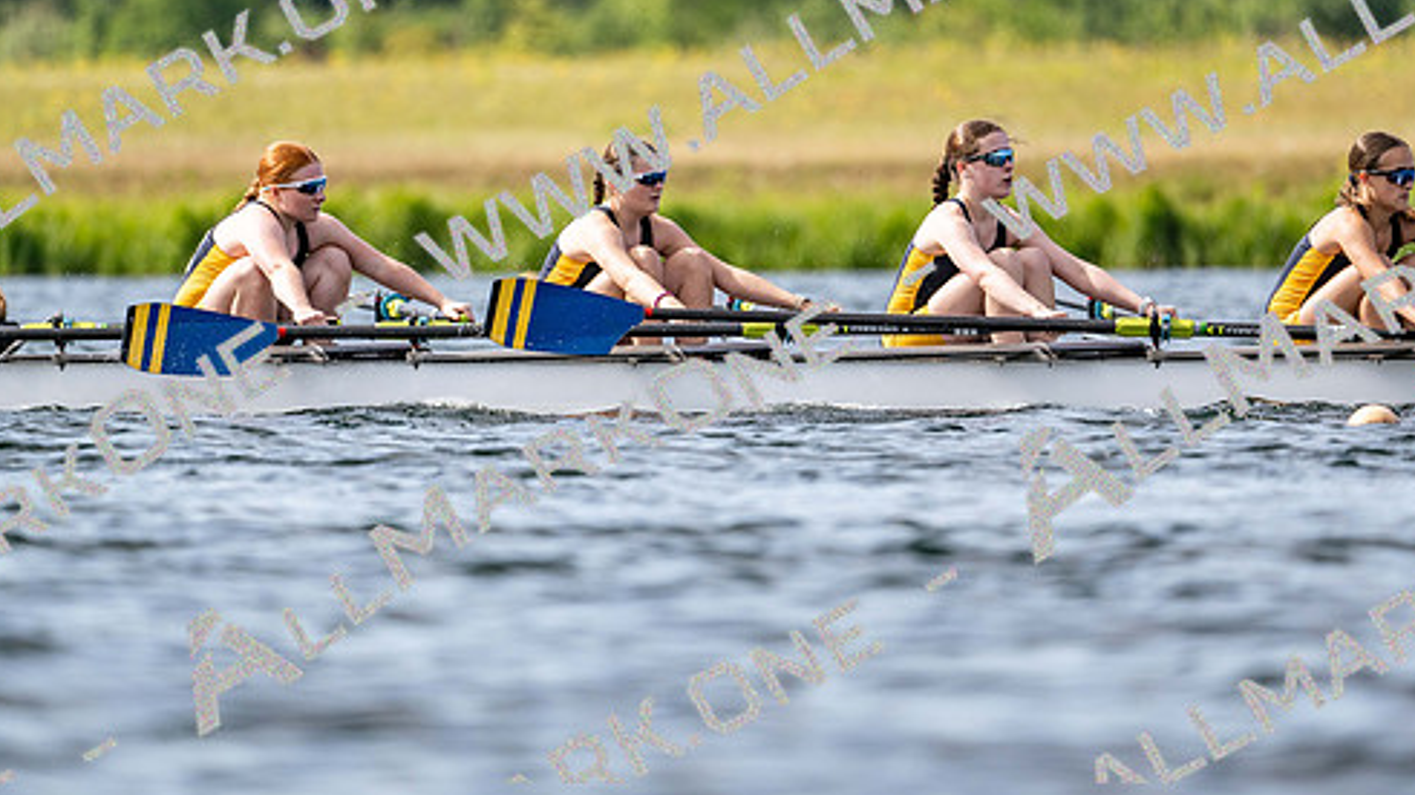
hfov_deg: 4.4
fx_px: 18569
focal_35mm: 495
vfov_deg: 2.5
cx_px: 772
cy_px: 289
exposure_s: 1/2500
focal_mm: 400
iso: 280
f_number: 4.5
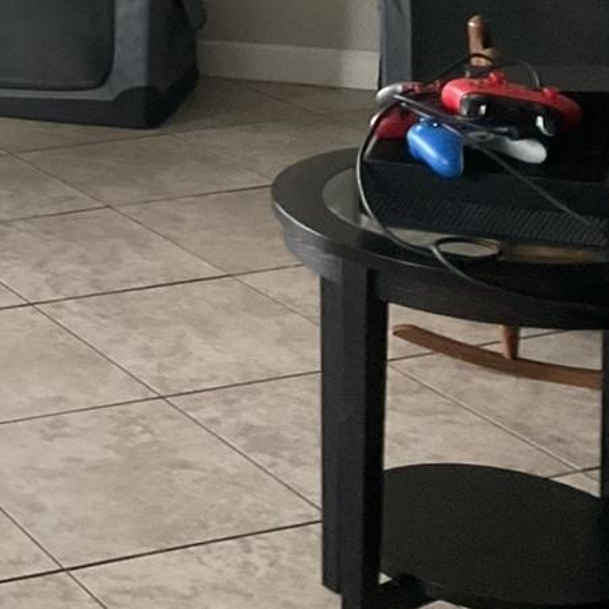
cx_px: -432
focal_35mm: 91
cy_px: -147
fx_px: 1811
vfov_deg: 18.0
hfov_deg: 16.5
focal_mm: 3
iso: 64
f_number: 1.8
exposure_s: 1/120
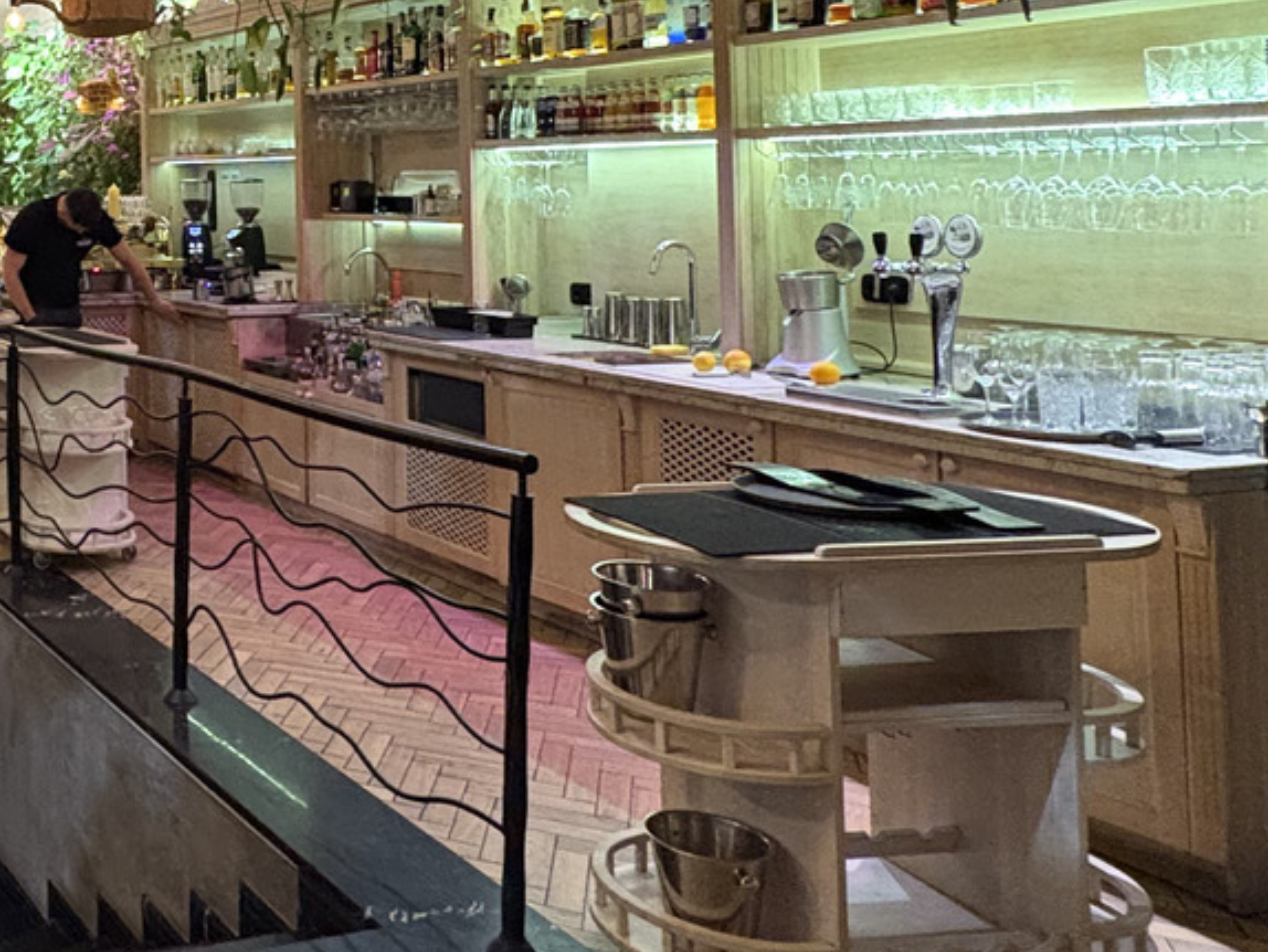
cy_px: 135
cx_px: -106
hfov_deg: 39.6
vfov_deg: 35.2
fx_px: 1429
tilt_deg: +2.5
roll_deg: +0.2
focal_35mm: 39
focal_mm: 2.22
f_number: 2.2
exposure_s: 1/50
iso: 800
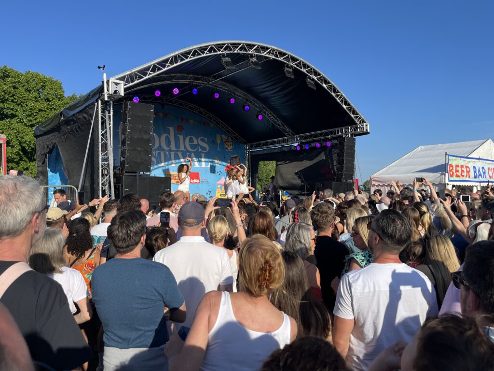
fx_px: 371
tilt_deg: +5.0
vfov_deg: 53.1
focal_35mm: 26
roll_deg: +0.4
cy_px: 186
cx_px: 247
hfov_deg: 67.3
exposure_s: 1/2755
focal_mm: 5.1
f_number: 1.6
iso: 50
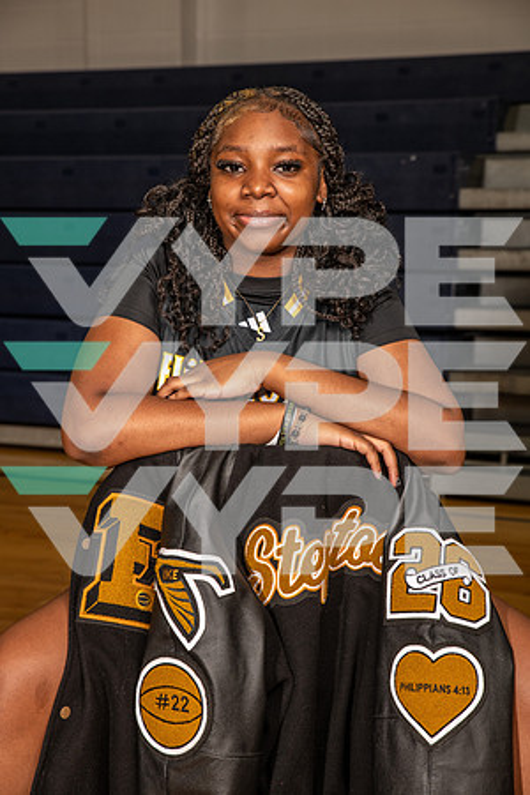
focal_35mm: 70
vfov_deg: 28.8
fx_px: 1546
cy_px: 398
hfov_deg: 19.5
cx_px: 265
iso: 400
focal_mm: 70
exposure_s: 1/320
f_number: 7.1
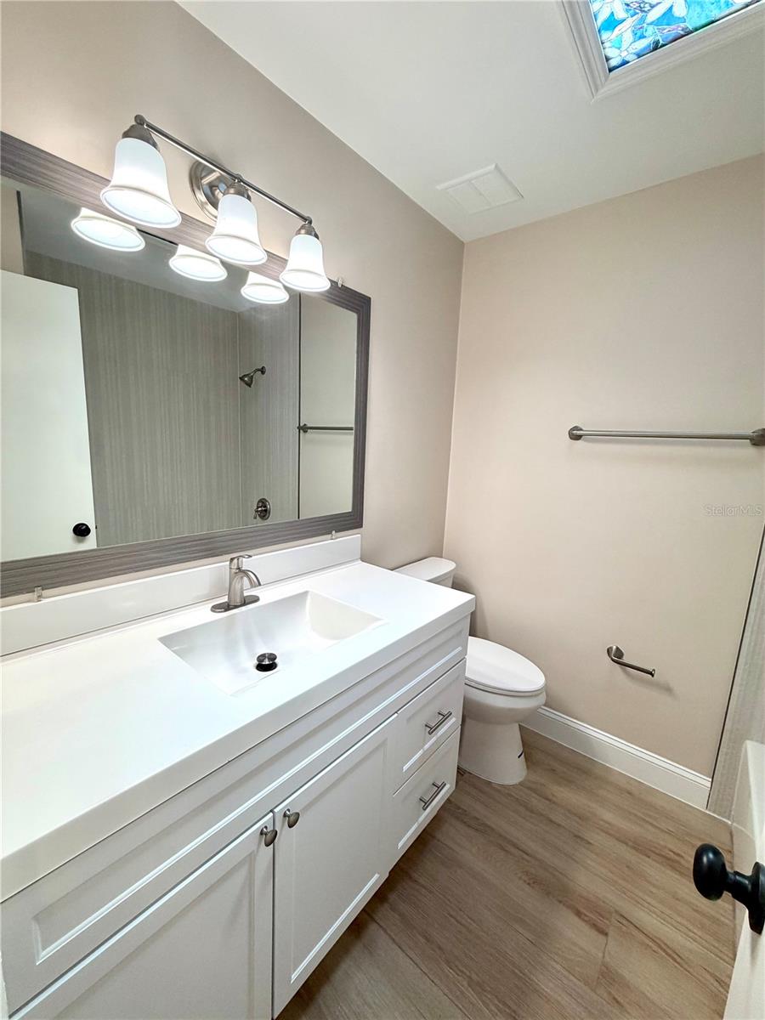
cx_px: 382
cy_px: 510
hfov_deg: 85.7
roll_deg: -2.4
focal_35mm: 14
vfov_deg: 102.1
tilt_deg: -10.2
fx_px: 413
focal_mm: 2.22
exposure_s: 1/120
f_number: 2.2
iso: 100
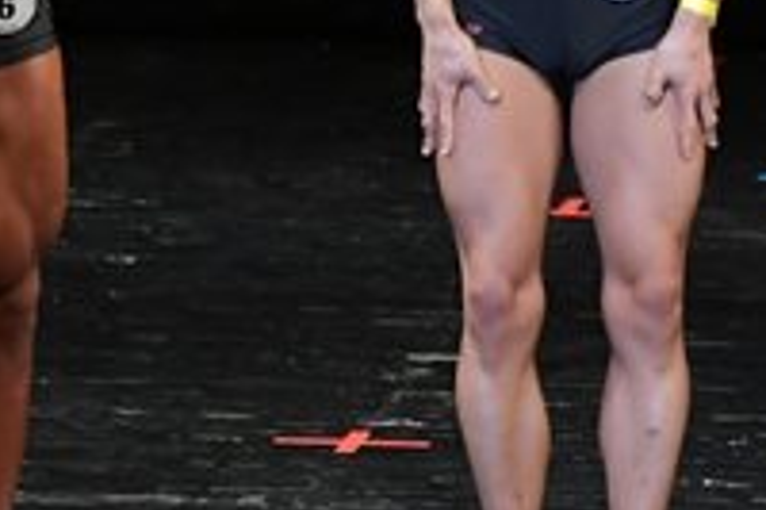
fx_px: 16668
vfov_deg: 1.8
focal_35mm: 784
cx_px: 159
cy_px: 165
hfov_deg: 2.6
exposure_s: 1/400
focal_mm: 135
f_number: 5.6
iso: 3200
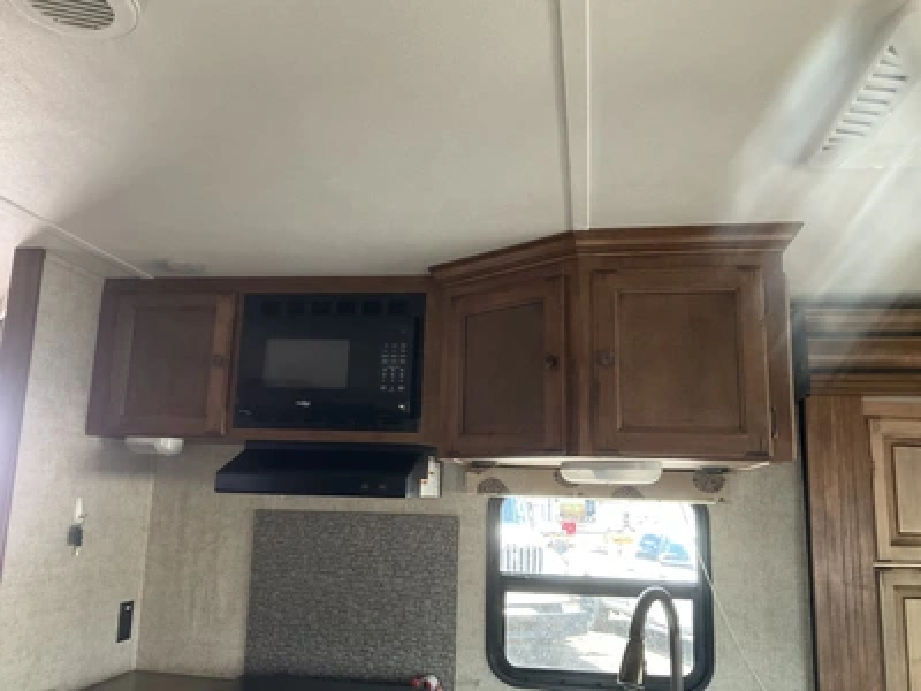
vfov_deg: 48.2
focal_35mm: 29
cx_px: 460
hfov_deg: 61.7
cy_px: 346
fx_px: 772
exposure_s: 1/60
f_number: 1.8
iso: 250
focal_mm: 3
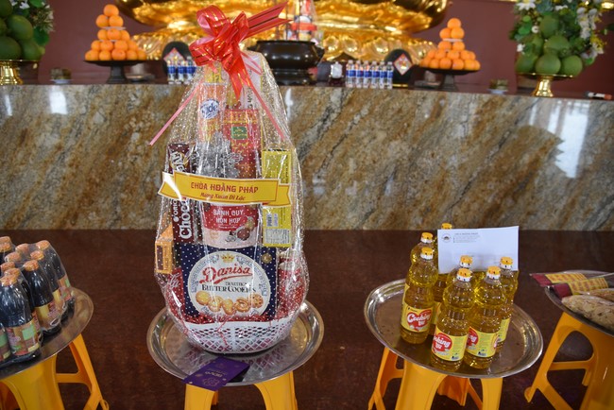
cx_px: 307
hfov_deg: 73.7
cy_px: 205
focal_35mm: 24
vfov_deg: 53.2
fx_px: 409
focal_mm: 24
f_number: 4
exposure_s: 1/60
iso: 900
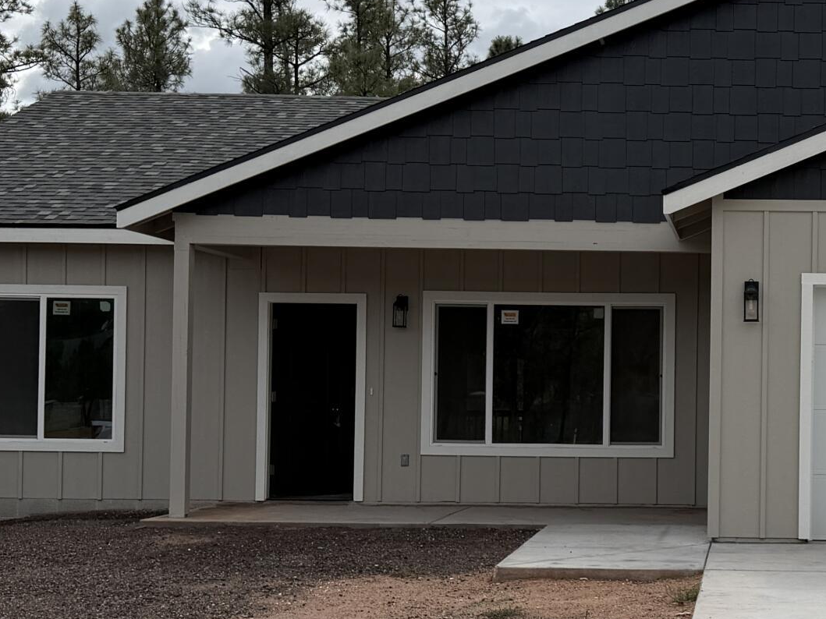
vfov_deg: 21.6
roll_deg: -0.3
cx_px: 726
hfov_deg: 27.6
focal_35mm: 68
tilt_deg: +1.3
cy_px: 370
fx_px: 1622
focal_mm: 6.76
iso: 80
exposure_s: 1/7353
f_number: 1.78
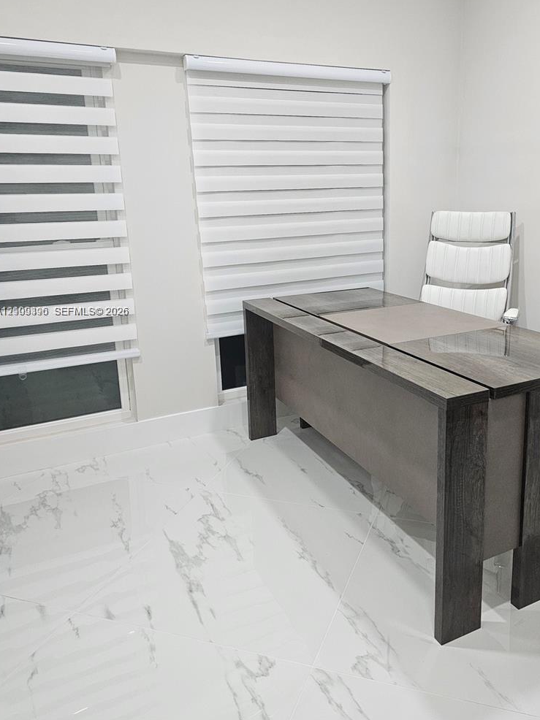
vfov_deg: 63.2
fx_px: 583
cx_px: 322
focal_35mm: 28
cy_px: 312
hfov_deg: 49.4
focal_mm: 6.3
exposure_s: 1/240
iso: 640
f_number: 1.7
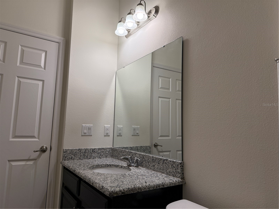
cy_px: 104
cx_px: 140
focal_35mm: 24
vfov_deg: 56.8
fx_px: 193
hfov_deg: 71.6
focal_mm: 6.76
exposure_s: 1/225
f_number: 1.78
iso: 160
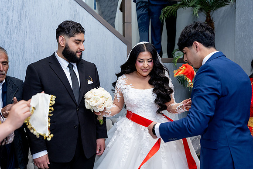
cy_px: 84
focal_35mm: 37
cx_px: 126
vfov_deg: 36.0
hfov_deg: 51.9
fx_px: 260
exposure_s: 1/160
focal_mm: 37
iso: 1000
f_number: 2.8
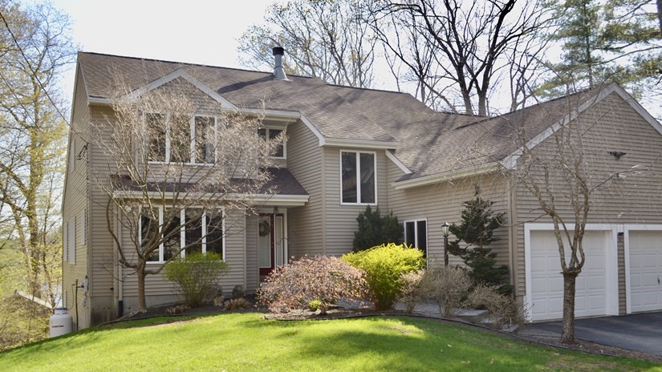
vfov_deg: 30.4
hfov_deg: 51.5
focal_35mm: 39
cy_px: 218
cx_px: 367
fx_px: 685
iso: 100
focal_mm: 20
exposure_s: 1/200
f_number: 5
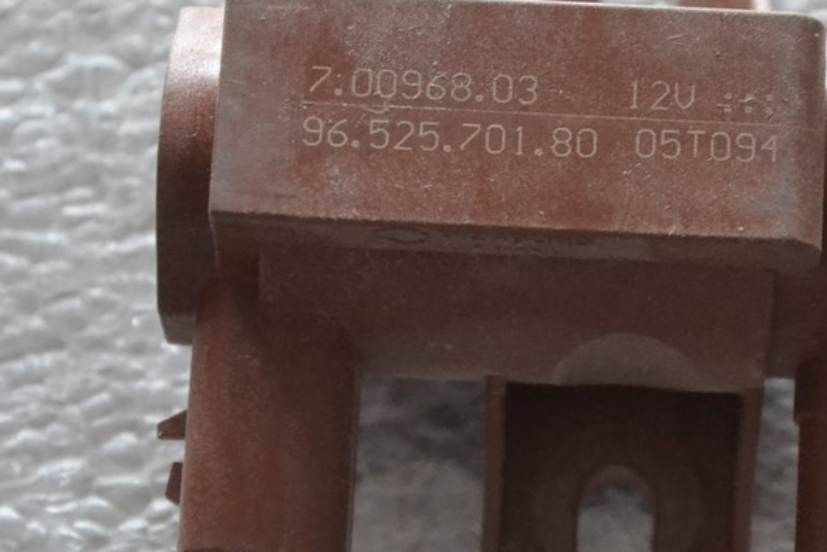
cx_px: 602
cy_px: 270
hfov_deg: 12.8
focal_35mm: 160
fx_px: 3675
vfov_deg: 8.6
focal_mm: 46
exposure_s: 1/60
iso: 3200
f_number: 5.3
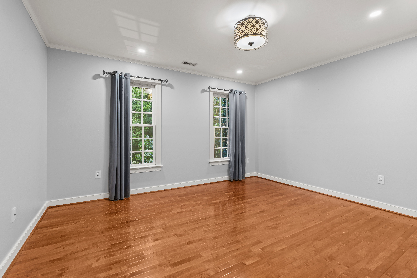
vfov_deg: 73.7
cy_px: 139
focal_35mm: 16
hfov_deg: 96.7
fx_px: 185
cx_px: 208
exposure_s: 1/1.67
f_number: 8
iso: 400
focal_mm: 16
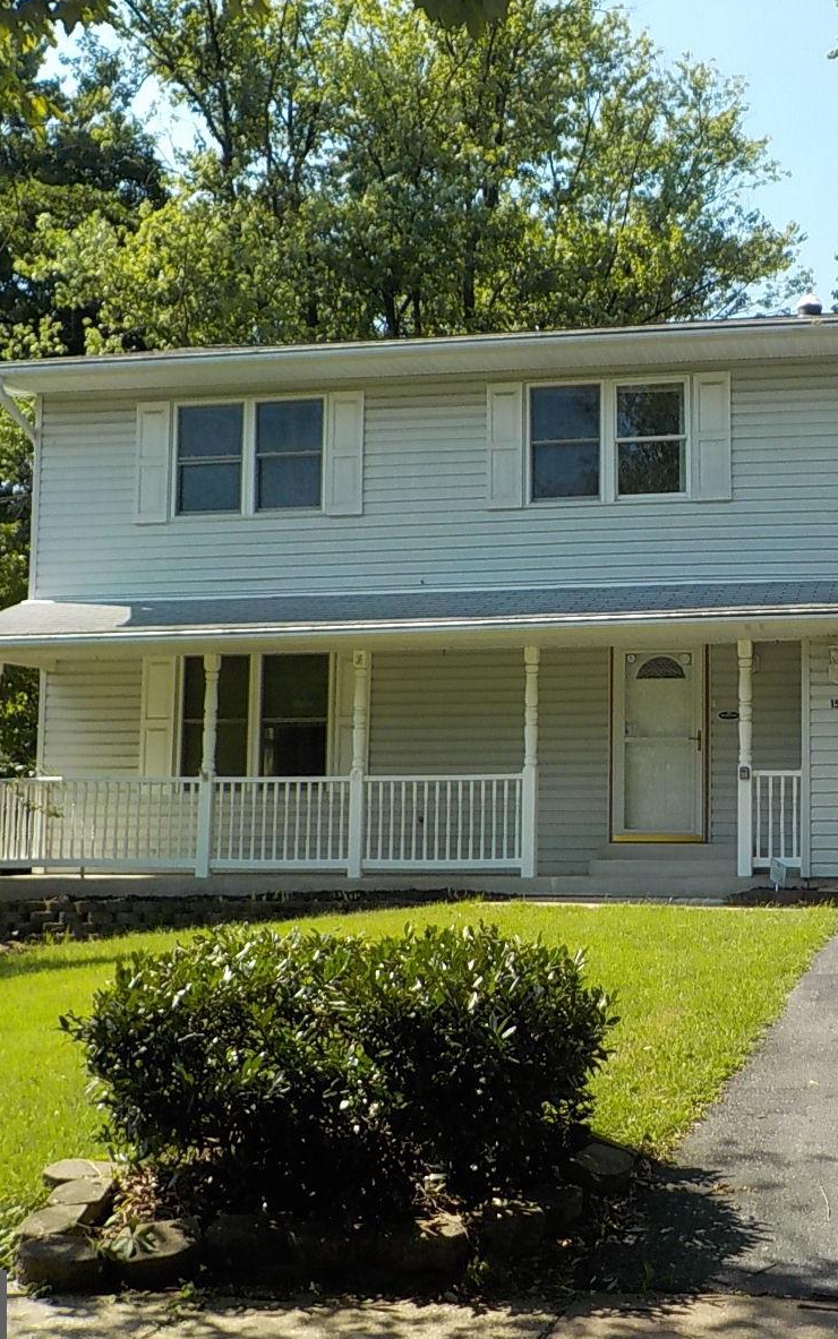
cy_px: 663
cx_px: 692
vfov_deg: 46.2
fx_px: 1570
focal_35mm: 43
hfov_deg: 29.1
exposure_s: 1/640
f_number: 3.3
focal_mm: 4.1
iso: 125
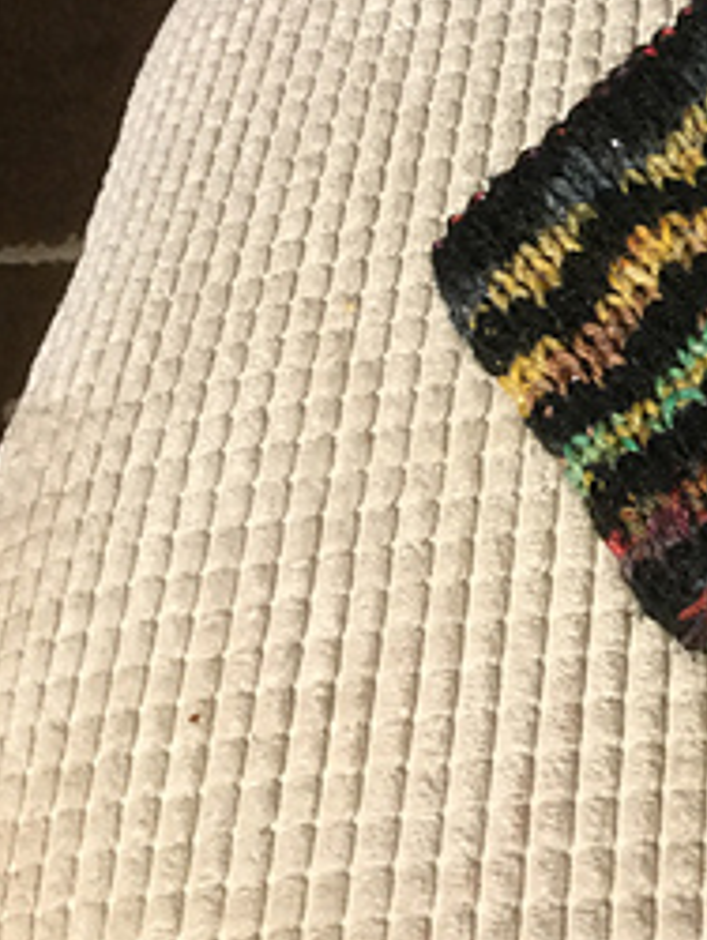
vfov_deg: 31.0
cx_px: 895
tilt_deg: -59.7
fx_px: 1686
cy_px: 337
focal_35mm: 62
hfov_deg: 21.6
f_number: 2.4
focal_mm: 3.3
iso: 125
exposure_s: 1/33
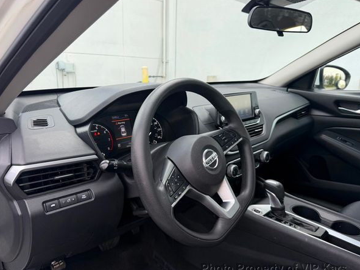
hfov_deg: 67.3
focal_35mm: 26
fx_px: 270
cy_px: 135
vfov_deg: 53.0
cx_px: 172
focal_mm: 6.76
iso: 80
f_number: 1.78
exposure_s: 1/344
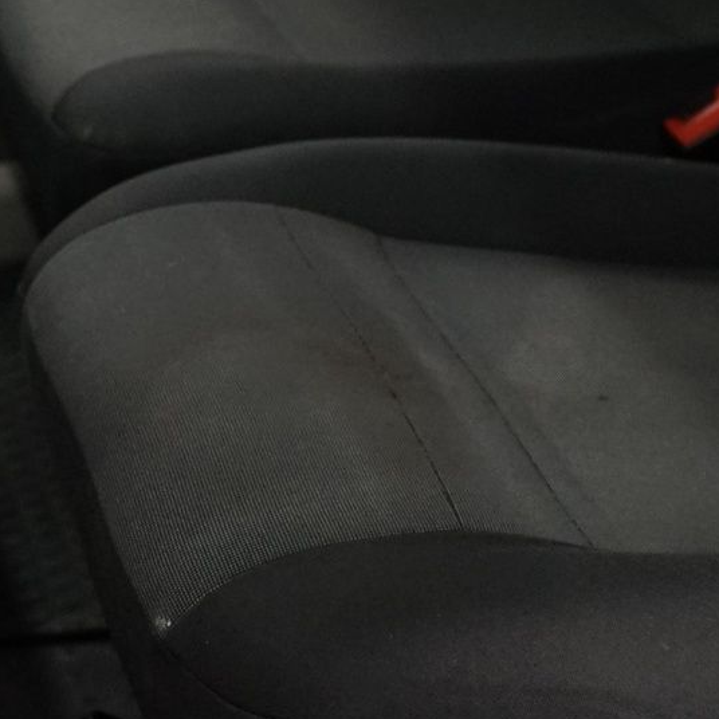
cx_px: 386
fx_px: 2796
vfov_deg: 13.7
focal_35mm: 119
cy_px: -367
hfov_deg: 14.6
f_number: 3.5
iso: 2500
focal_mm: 30
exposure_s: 1/160
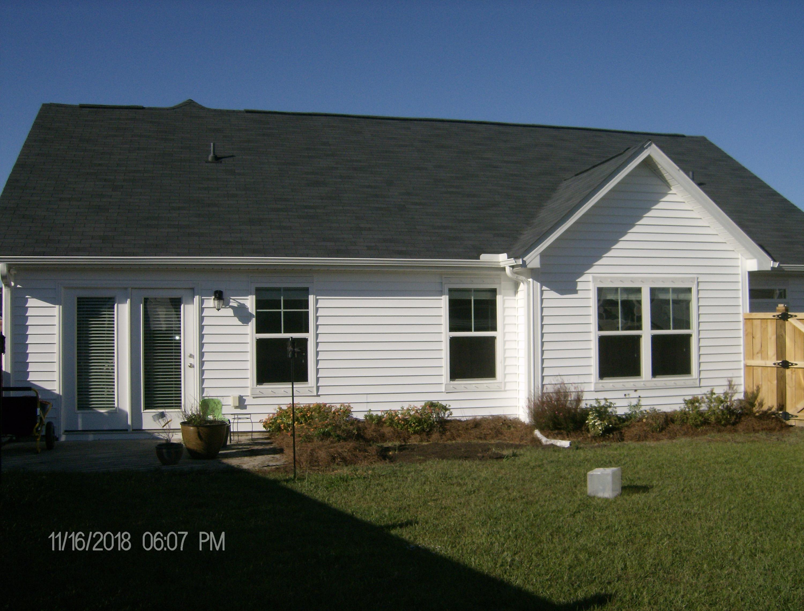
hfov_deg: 51.1
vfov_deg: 40.0
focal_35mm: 36
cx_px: 402
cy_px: 306
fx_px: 840
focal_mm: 6
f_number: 4.7
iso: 100
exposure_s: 1/2000
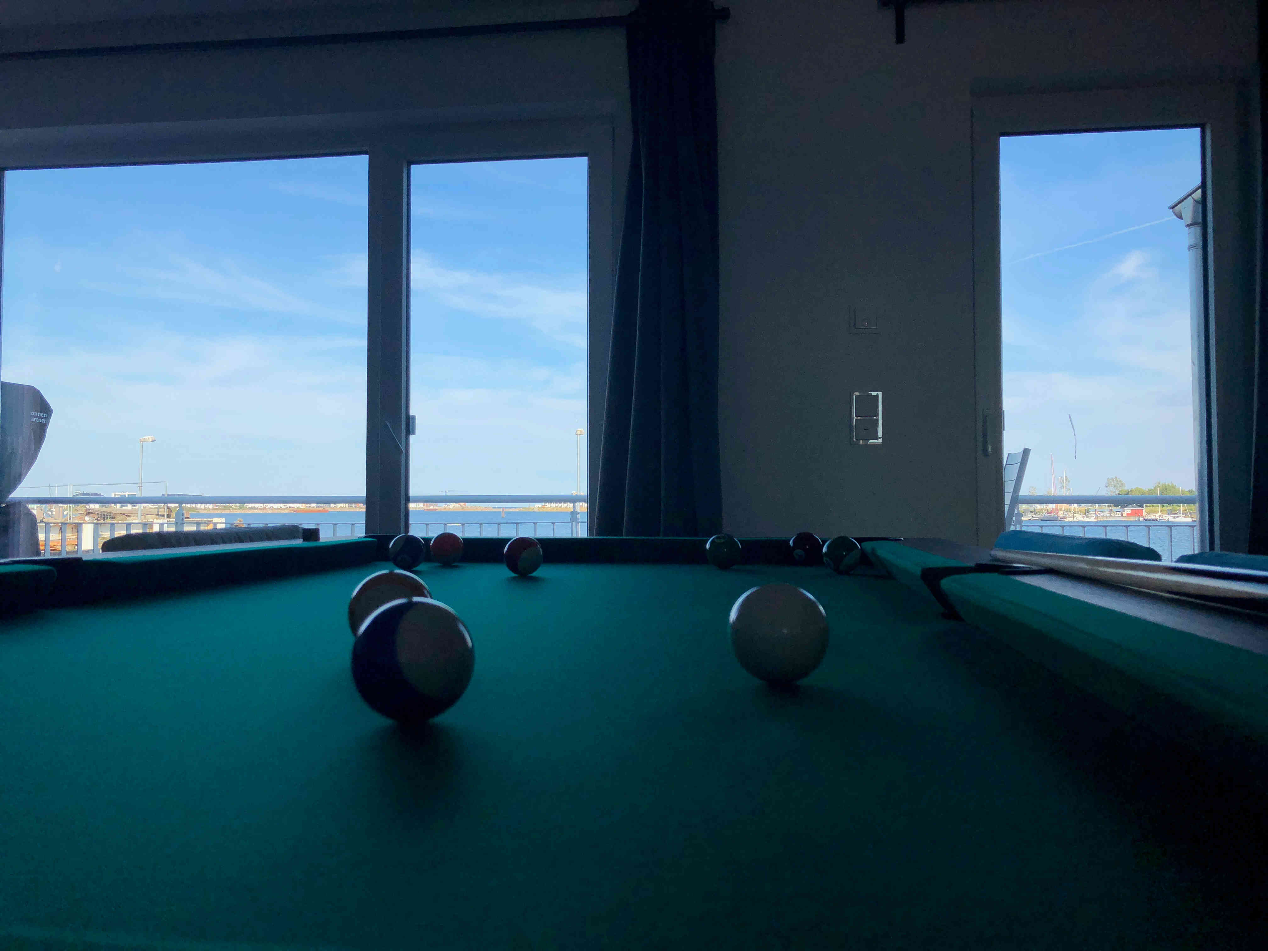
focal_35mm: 28
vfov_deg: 49.7
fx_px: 1026
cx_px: 634
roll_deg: +0.0
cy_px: 476
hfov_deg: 63.4
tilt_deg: +2.9
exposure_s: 1/906
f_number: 1.8
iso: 20
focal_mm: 3.99
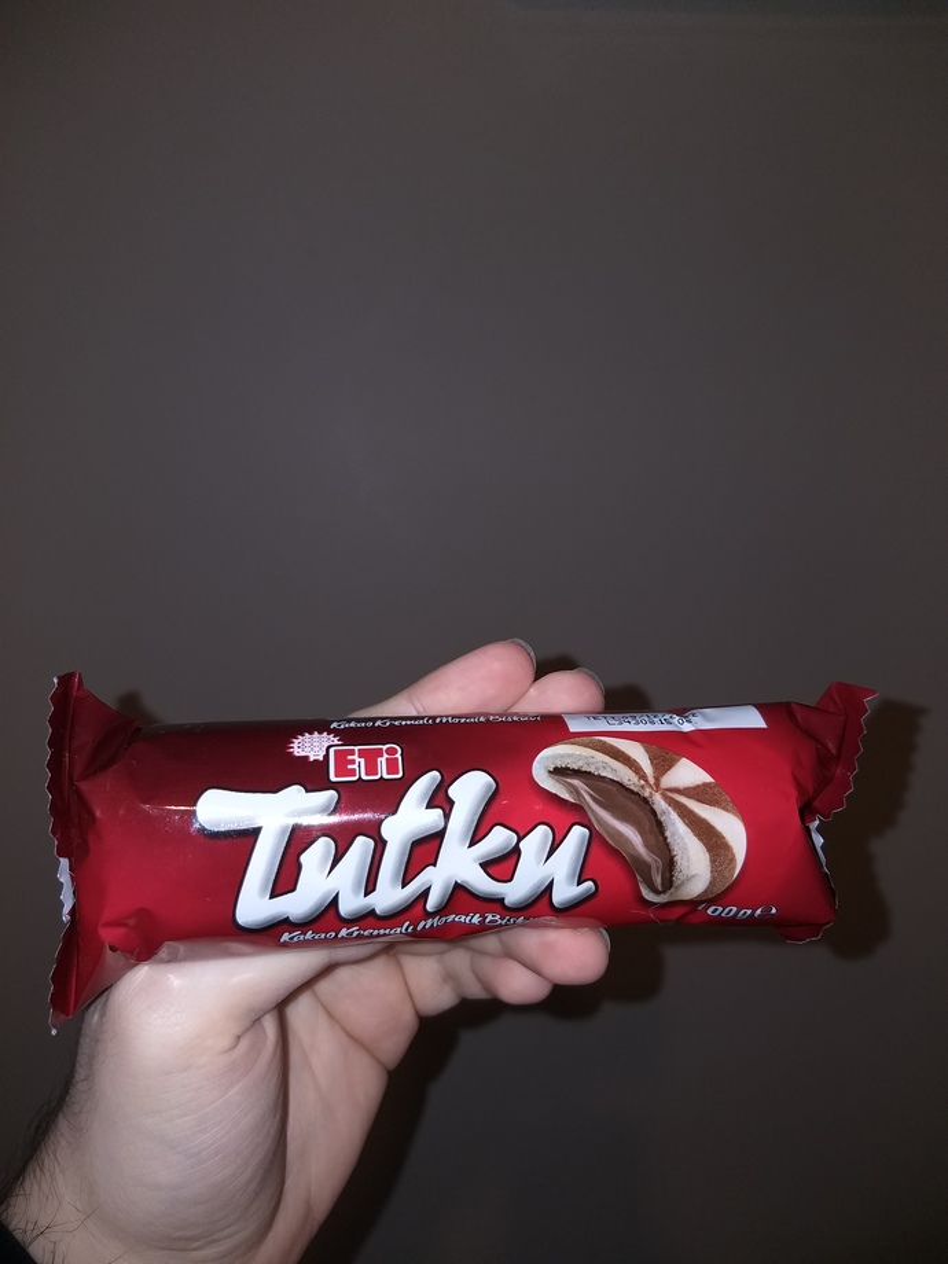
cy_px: 632
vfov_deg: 67.3
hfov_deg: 53.1
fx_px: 949
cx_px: 474
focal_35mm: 26
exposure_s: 1/128
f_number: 1.7
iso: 40
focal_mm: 3.93
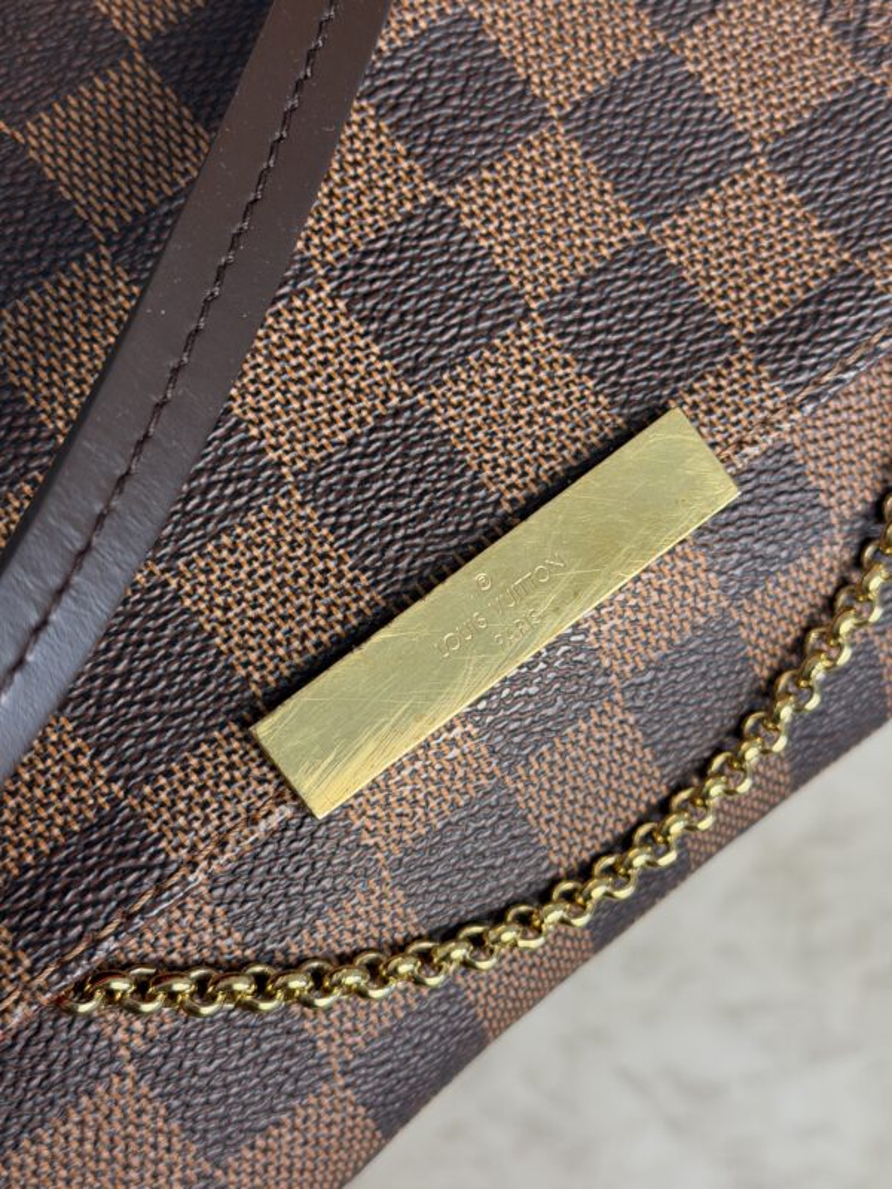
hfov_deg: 30.3
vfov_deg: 39.7
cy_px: 594
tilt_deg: -51.8
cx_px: 446
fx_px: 1649
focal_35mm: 48
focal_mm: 6.76
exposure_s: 1/120
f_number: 1.78
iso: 160
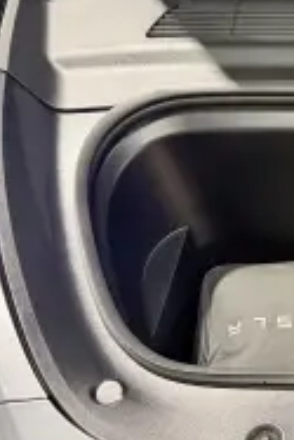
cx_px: 395
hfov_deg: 24.2
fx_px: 587
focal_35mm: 48
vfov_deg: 41.1
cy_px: 238
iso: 500
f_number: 1.78
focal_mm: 6.76
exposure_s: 1/50
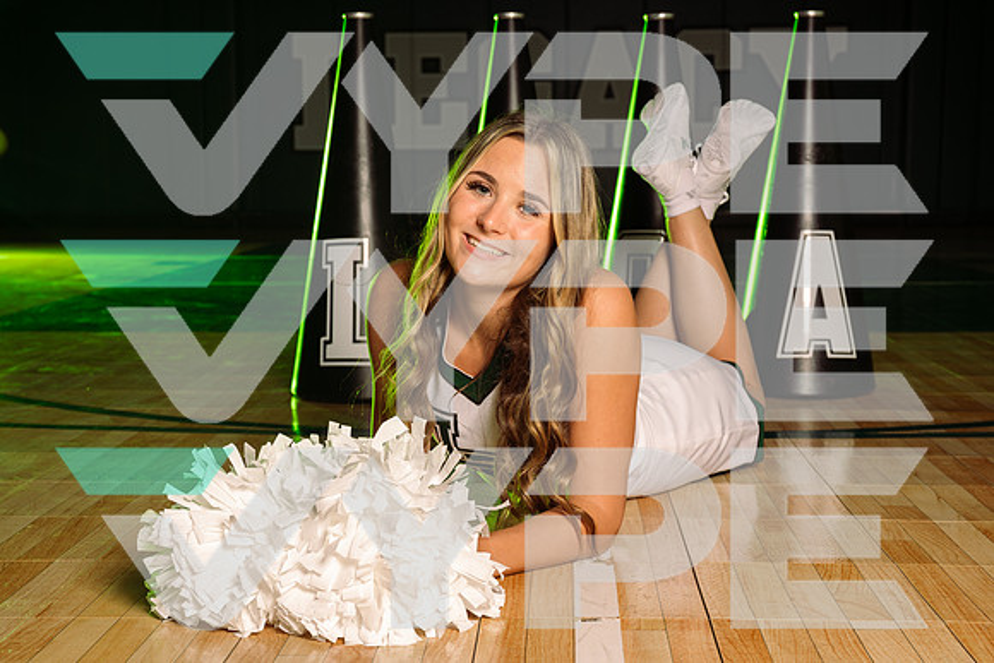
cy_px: 332
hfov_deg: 33.9
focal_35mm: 59
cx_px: 497
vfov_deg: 23.0
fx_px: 1629
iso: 200
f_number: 7.1
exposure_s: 1/200
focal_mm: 59
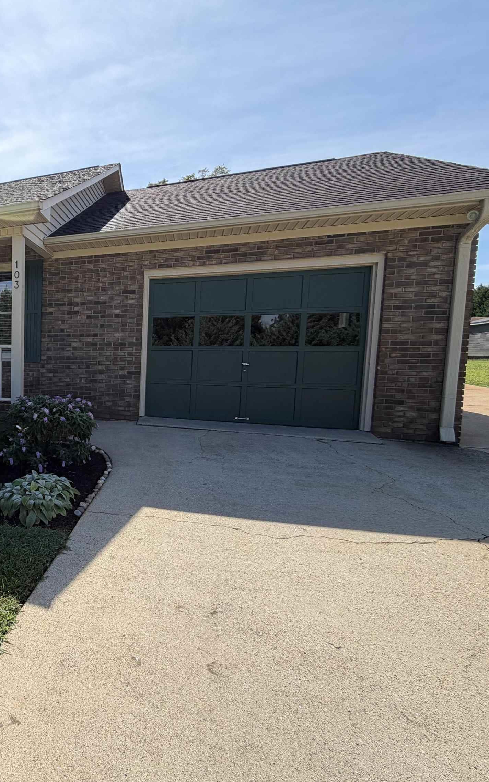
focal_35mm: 20
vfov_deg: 85.1
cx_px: 8
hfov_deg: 49.5
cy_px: 389
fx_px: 426
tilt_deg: -4.6
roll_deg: -0.6
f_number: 2.2
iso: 25
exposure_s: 1/770
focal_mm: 2.22
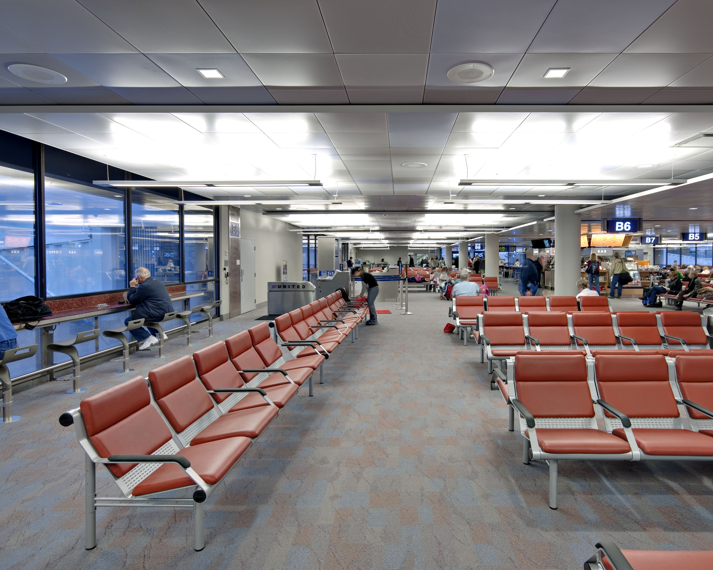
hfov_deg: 77.2
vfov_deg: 65.5
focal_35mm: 21
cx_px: 406
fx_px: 443
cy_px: 293
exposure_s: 1/8
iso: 400
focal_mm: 12
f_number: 8
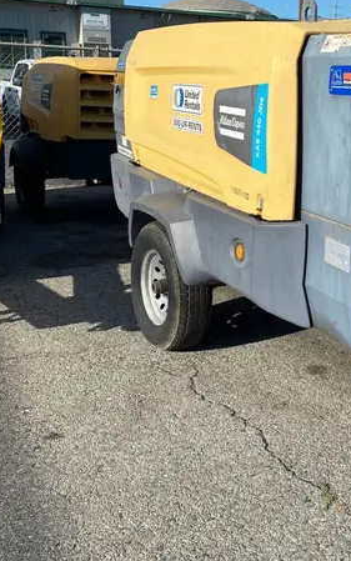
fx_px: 688
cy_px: 242
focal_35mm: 45
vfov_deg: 44.2
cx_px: 312
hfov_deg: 27.6
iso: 32
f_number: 1.8
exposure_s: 1/3125
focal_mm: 4.25
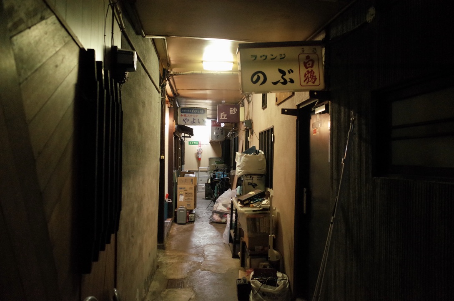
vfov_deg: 46.2
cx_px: 227
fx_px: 352
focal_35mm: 28
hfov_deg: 65.6
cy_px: 150
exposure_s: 1/15
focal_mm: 18.3
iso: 2500
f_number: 2.8
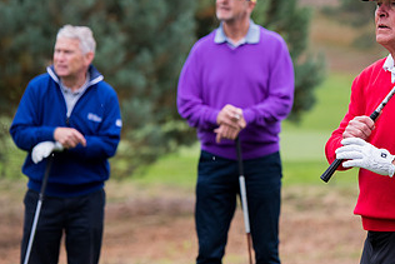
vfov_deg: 5.5
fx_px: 2722
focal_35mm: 248
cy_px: 64
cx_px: 361
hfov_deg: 8.3
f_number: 4
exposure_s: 1/1000
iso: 1000
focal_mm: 135
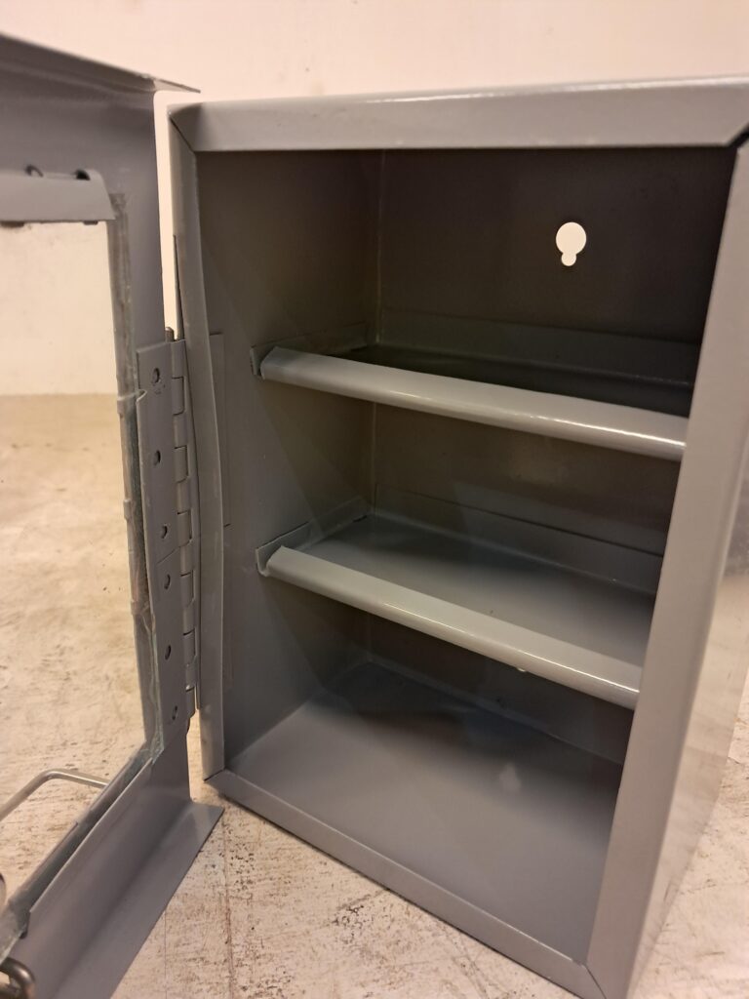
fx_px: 779
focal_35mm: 27
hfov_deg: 51.4
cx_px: 374
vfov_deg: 65.3
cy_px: 500
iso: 250
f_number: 1.8
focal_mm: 4
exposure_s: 1/50
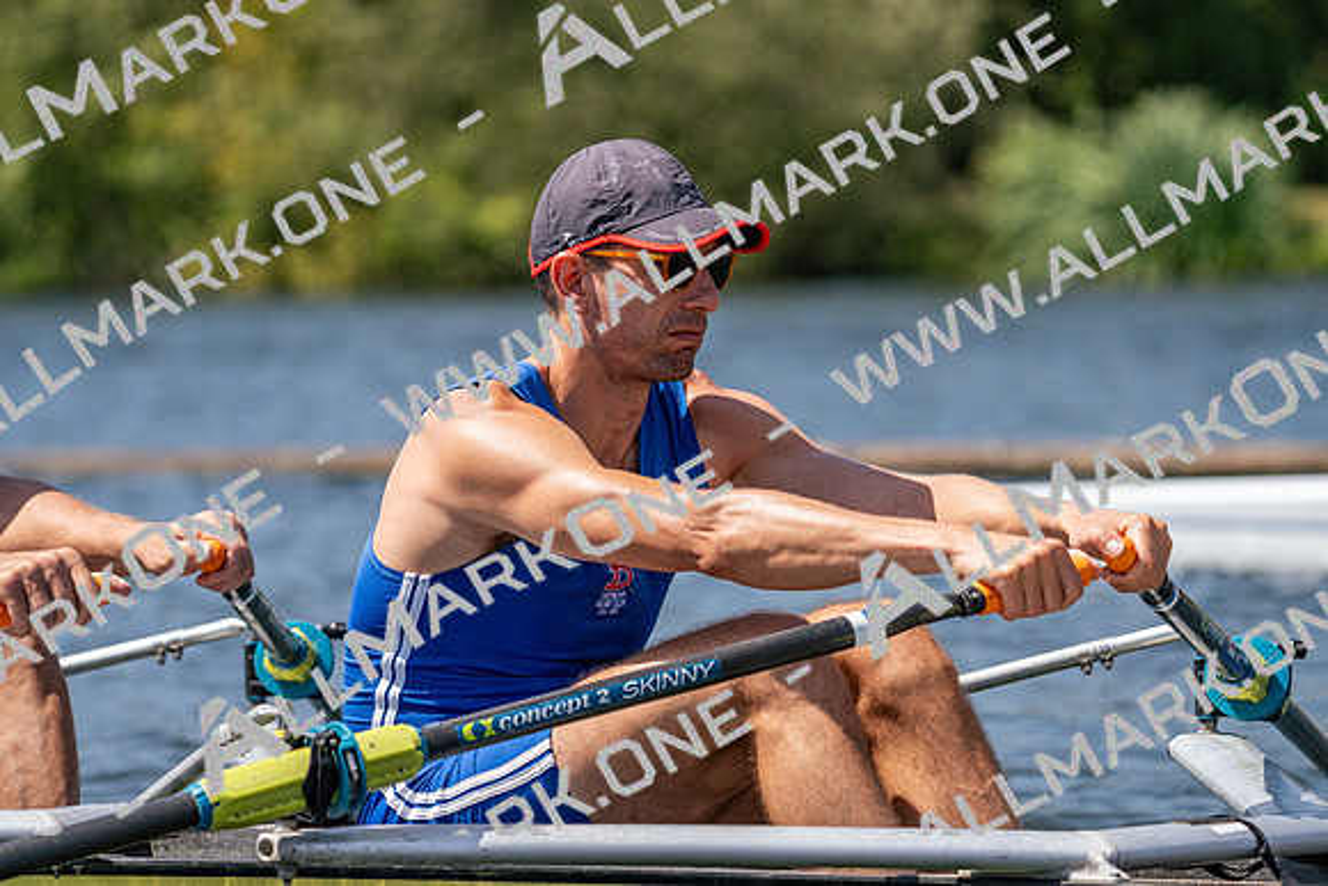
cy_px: 443
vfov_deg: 5.0
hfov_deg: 7.4
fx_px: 10220
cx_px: 664
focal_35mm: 277
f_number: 5.6
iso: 320
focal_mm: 277
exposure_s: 1/2000
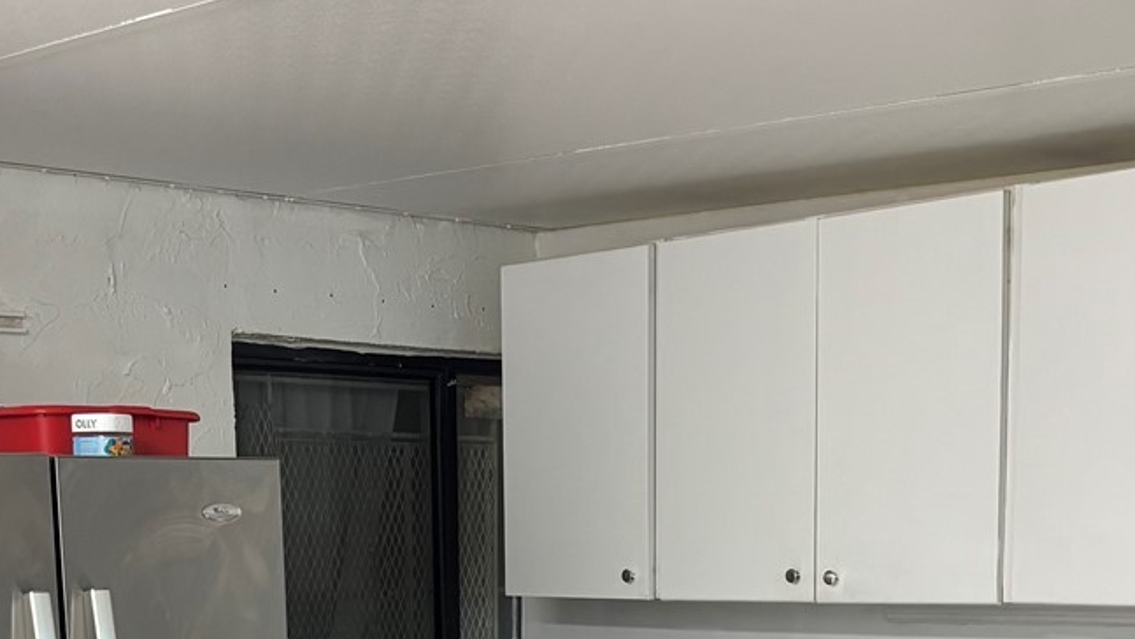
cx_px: 509
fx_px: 2107
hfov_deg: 30.1
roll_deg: -0.2
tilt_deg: -8.3
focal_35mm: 70
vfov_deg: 16.3
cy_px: 839
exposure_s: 1/60
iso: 160
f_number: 1.6
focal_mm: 5.96
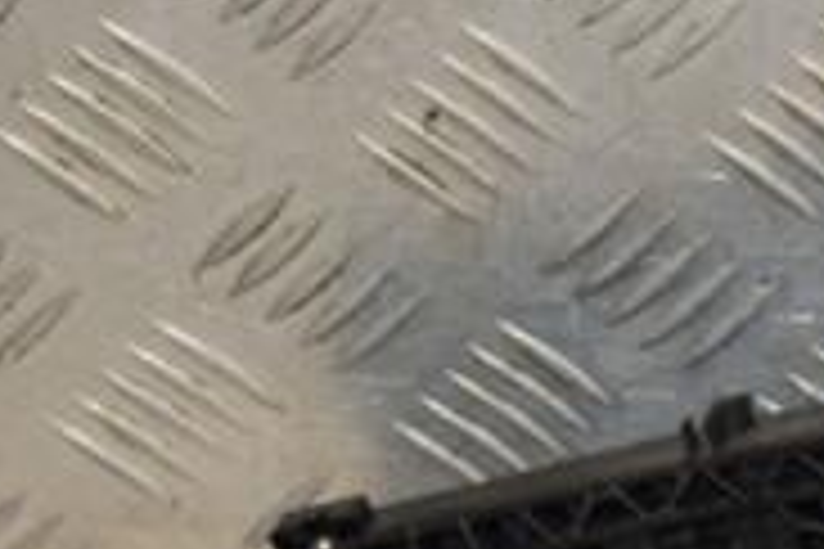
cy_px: 441
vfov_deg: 6.2
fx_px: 5073
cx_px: 1234
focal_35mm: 222
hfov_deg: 9.1
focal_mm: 45
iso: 800
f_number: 5.6
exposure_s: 1/200
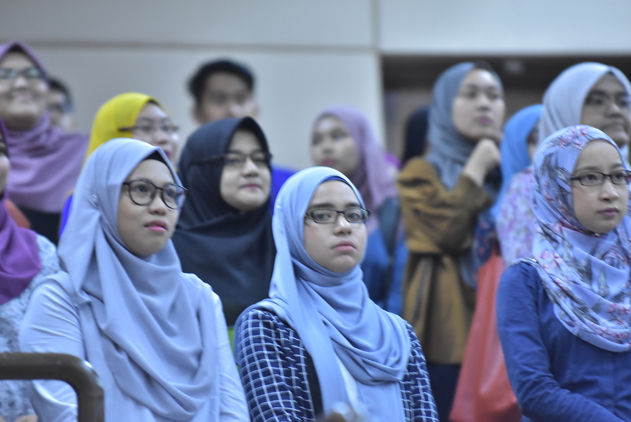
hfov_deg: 6.9
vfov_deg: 4.6
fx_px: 5263
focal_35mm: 300
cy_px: 211
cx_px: 316
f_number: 2.8
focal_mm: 200
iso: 2500
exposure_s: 1/100
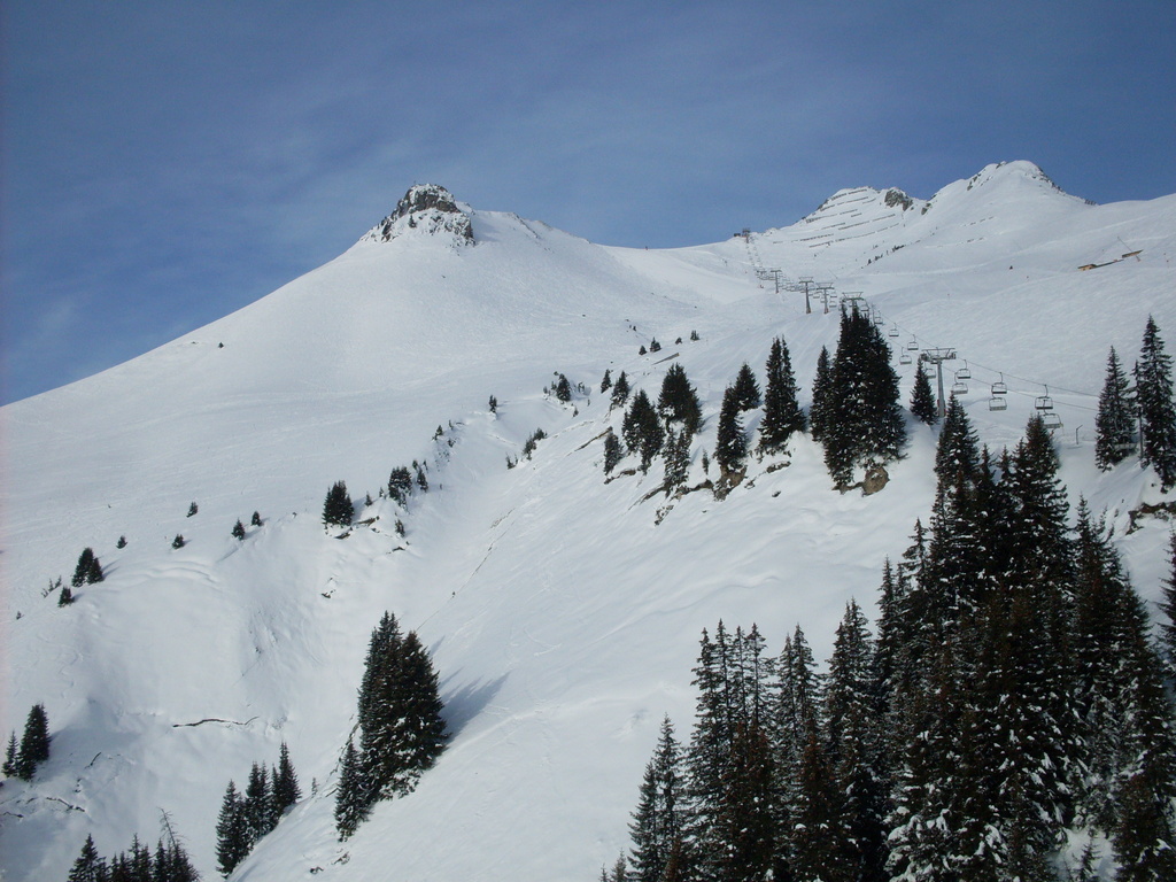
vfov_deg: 37.7
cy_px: 441
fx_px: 1291
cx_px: 588
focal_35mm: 38
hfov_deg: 49.0
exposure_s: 1/350
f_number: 8.4
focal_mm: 6.3
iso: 80
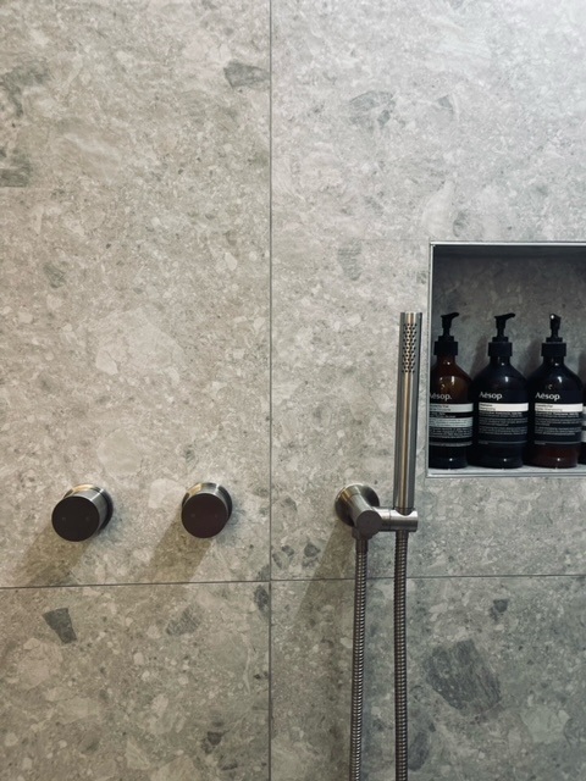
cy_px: 390
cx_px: 293
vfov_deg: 67.3
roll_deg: +0.6
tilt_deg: -2.7
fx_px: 587
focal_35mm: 26
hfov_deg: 53.1
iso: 125
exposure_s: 1/50
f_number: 1.6
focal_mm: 5.1
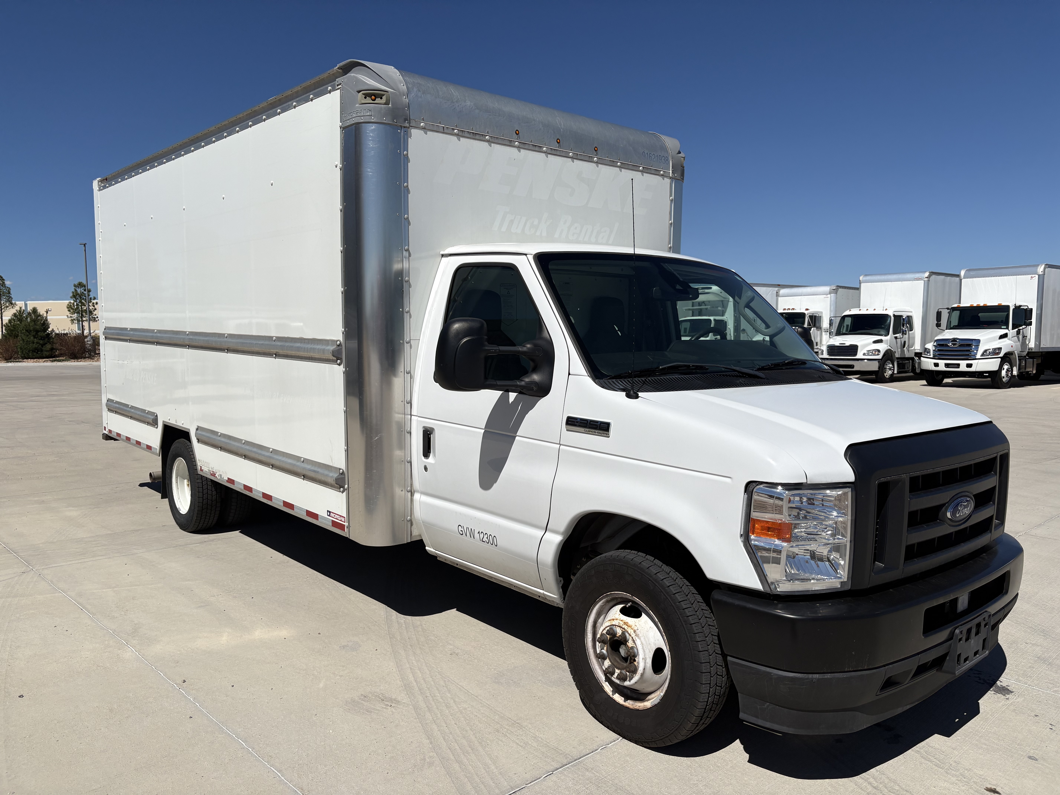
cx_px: 530
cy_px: 398
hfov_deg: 67.3
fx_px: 796
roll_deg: +1.5
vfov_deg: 53.1
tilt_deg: -5.1
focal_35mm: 26
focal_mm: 5.96
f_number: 1.6
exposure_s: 1/10101
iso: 50
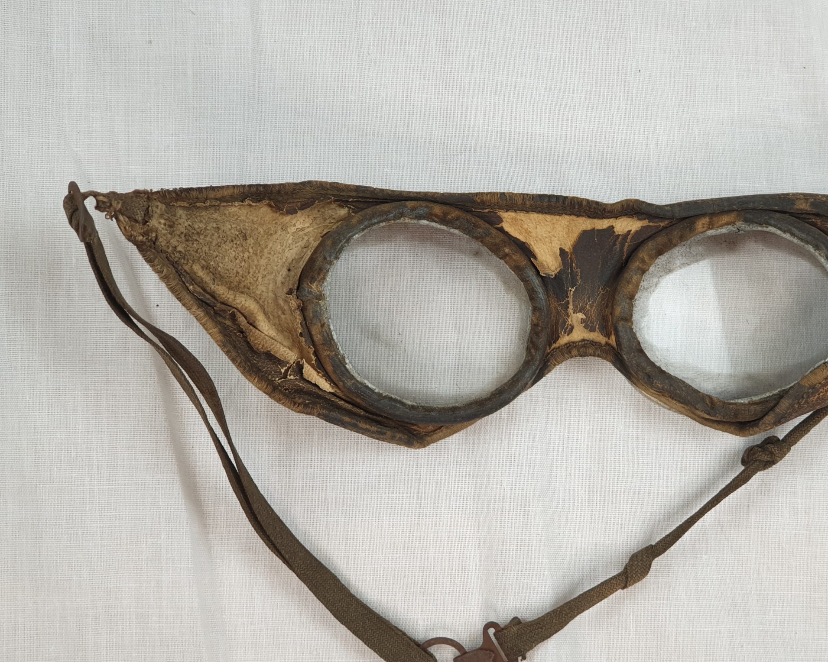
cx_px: 542
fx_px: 1666
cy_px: 320
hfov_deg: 27.8
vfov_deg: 22.5
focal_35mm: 68
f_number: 2.4
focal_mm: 6
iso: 100
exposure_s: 1/33
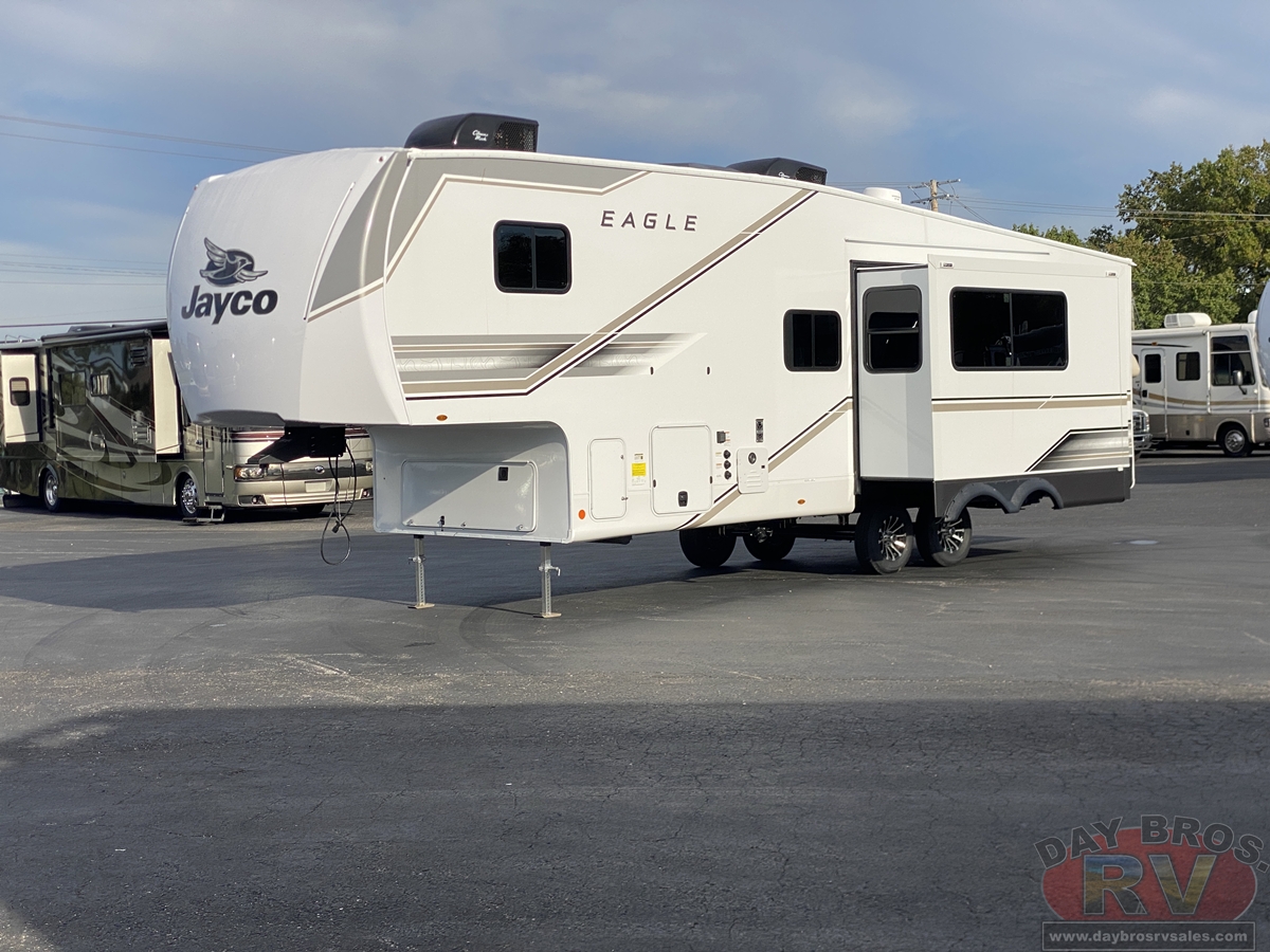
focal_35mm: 52
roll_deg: +1.7
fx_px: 1908
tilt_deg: -2.7
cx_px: 635
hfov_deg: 36.8
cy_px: 476
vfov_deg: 28.0
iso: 20
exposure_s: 1/2083
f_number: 2
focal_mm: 6
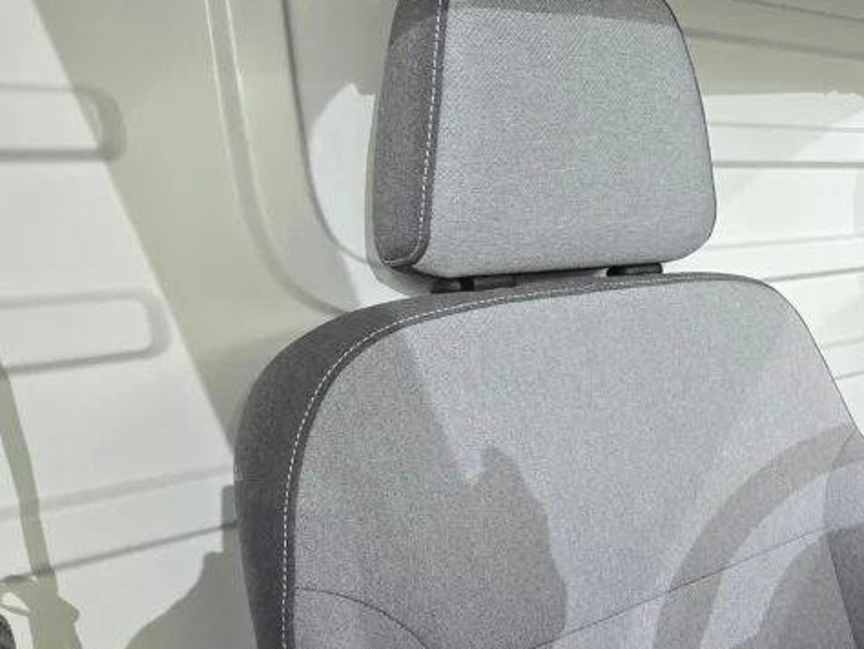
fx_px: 849
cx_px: 924
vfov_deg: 41.3
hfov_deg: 43.4
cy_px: 430
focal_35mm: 34
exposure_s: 1/54.7
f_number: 2.2
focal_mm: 2.2
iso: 100
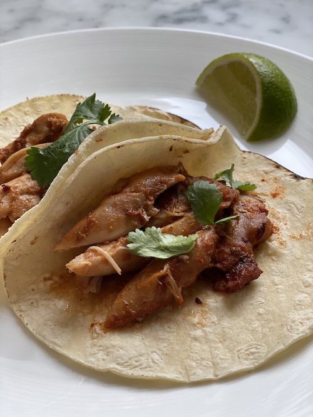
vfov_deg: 36.8
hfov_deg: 28.0
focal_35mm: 52
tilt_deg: -39.4
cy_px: 208
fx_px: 627
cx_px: 156
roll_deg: +2.6
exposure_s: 1/120
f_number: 2
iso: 125
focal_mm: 6
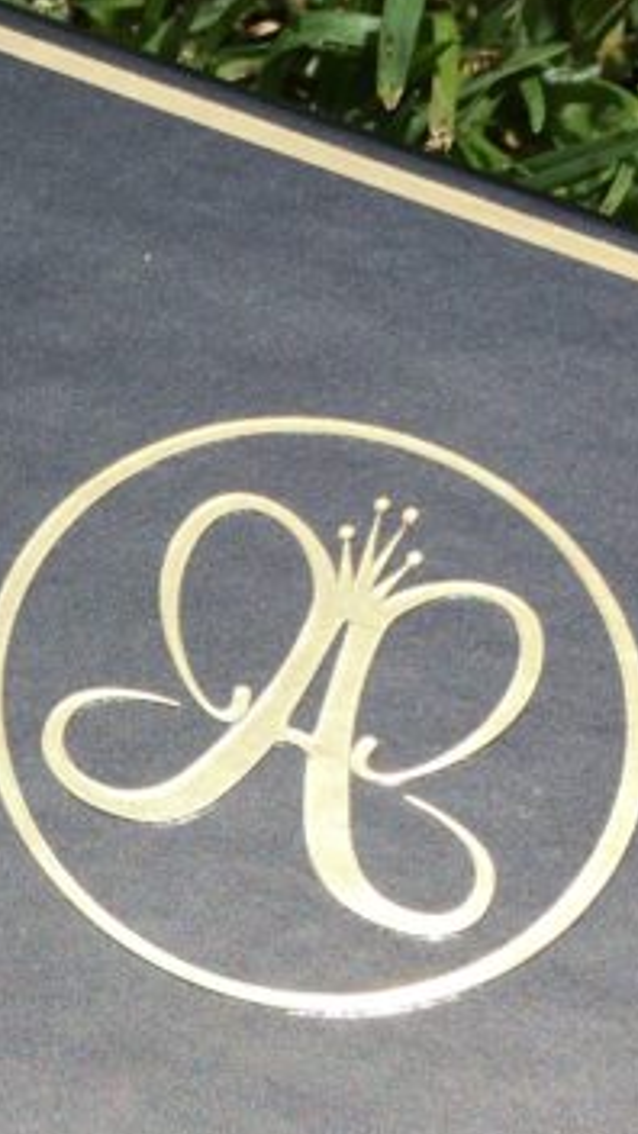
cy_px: 799
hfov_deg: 12.6
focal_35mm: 92
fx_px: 2767
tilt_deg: -70.8
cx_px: -271
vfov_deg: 23.0
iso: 25
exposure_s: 1/2747
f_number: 2.2
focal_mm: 4.15
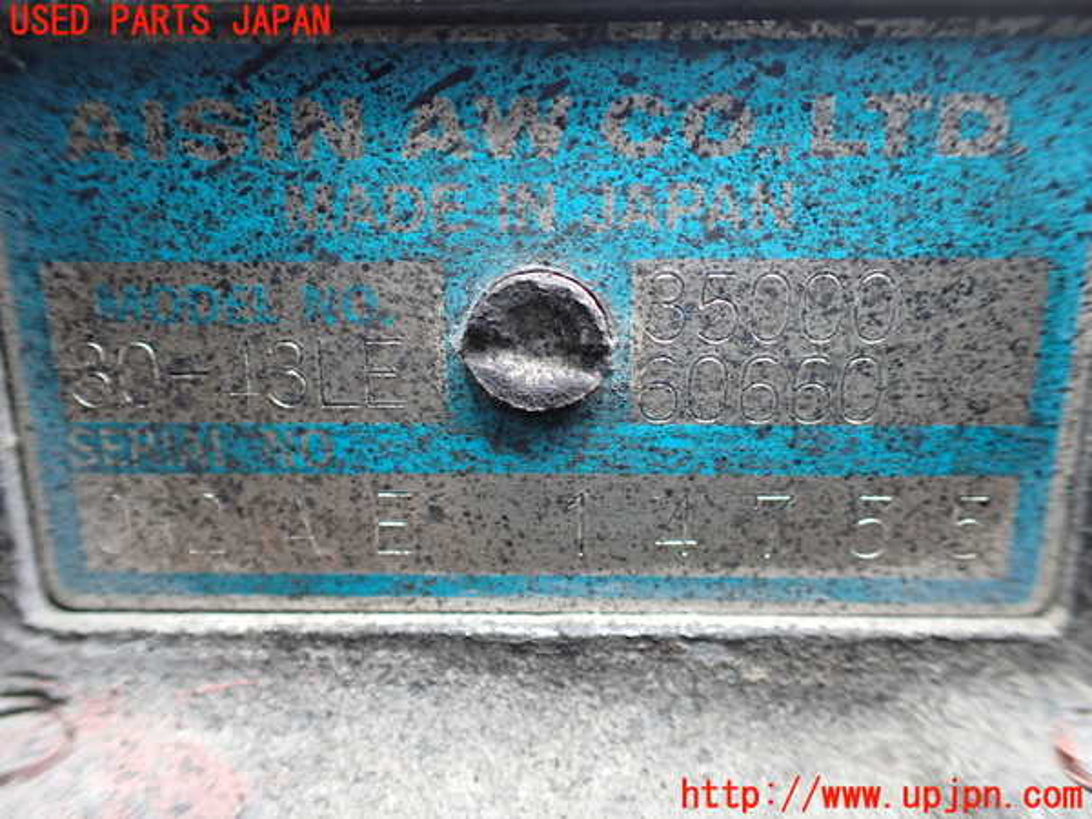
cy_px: 410
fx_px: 946
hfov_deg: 60.0
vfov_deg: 46.8
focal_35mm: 30
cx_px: 546
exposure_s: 1/125
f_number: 2.3
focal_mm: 5.4
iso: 320
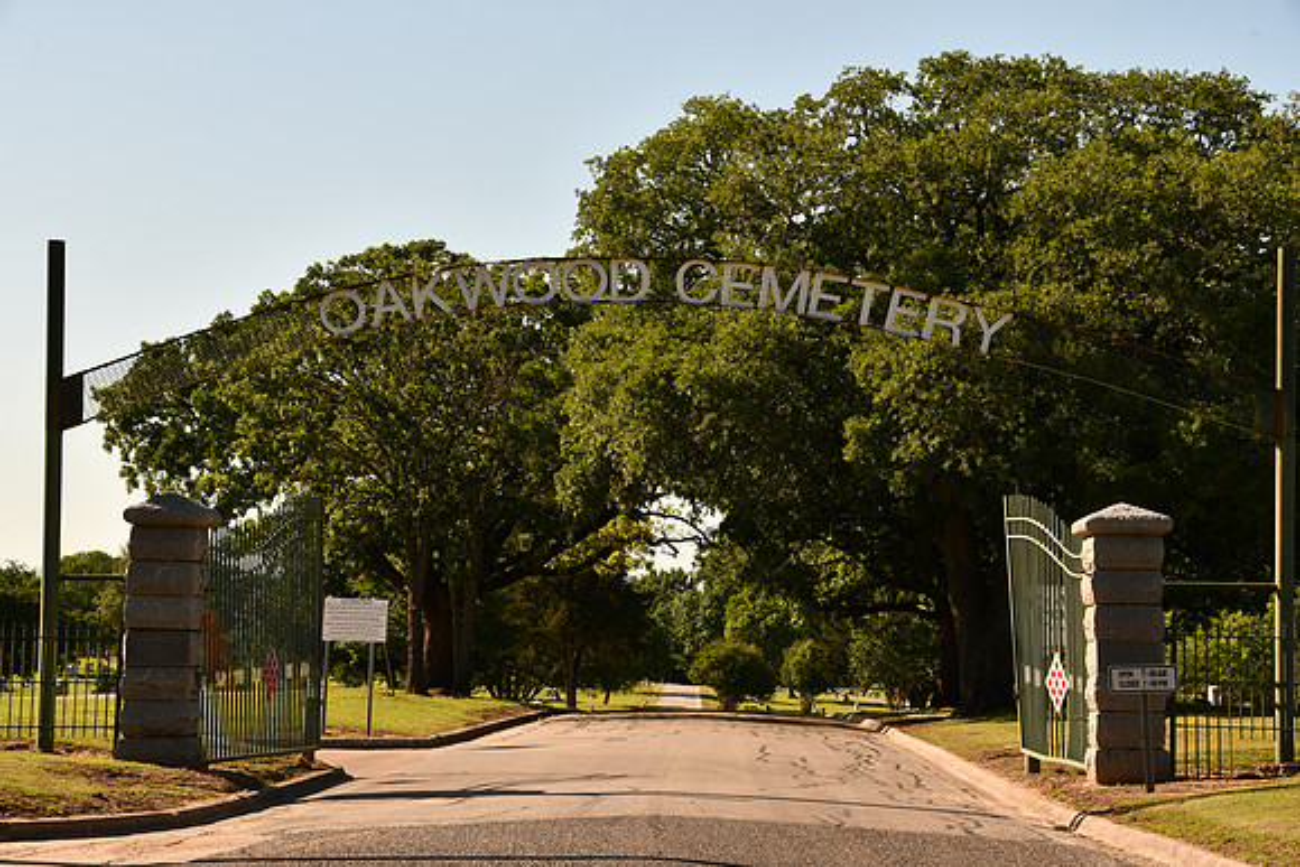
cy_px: 434
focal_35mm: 90
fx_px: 3251
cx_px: 650
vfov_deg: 15.2
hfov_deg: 22.6
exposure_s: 1/50
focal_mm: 60
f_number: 18
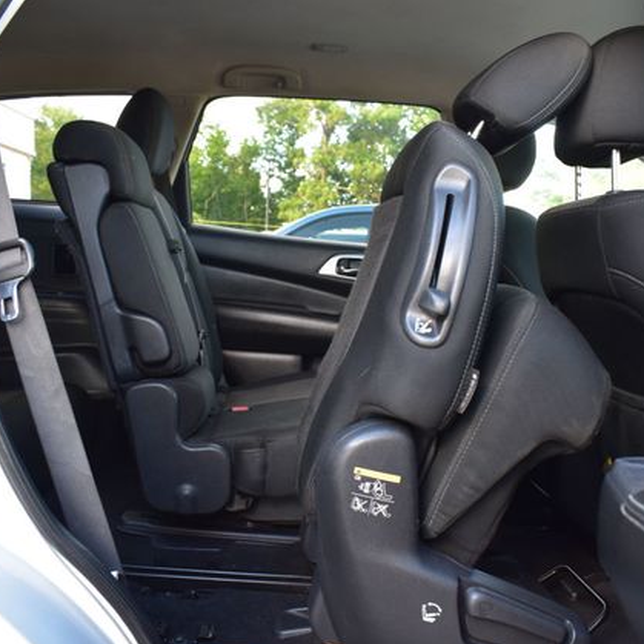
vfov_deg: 47.2
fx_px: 737
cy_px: 324
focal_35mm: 35
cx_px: 346
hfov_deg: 47.2
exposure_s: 1/20
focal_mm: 18
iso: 400
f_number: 6.3
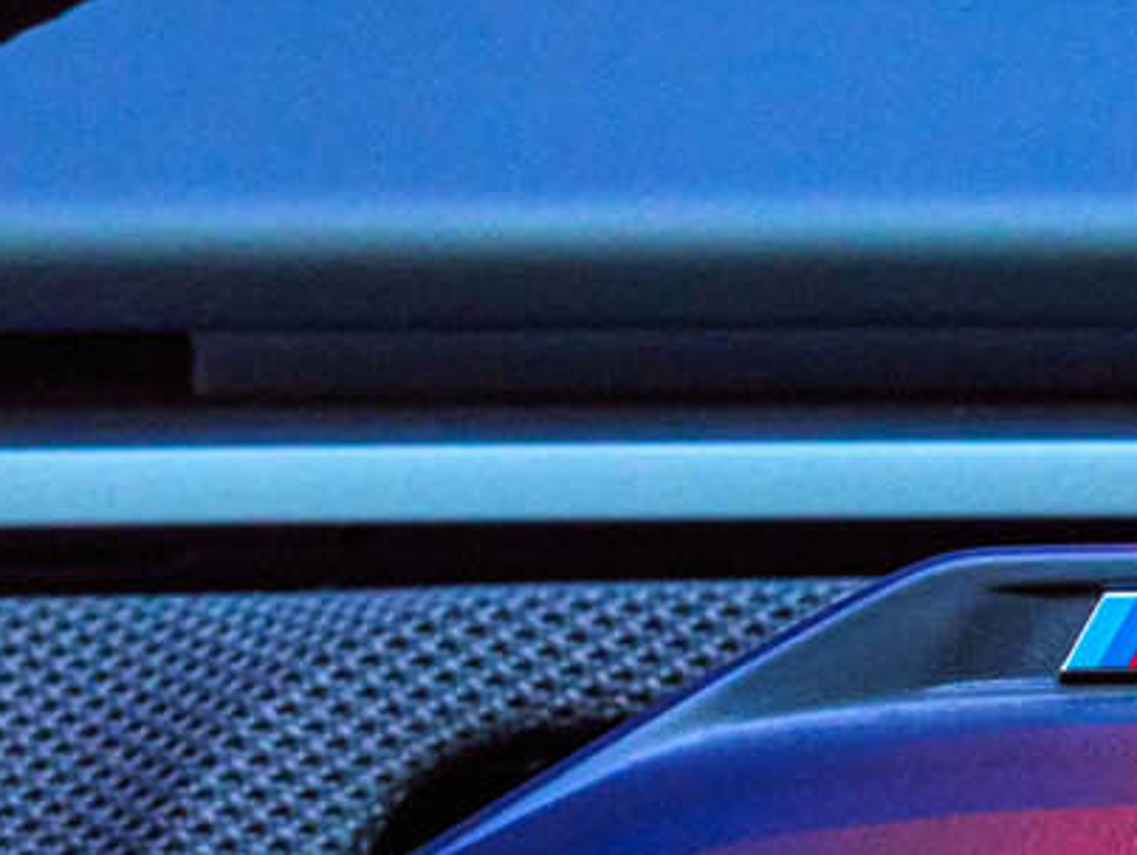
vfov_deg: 5.7
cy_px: 1298
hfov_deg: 7.7
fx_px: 8449
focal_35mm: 257
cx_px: 1202
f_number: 10
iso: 2000
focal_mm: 45
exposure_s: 1/40
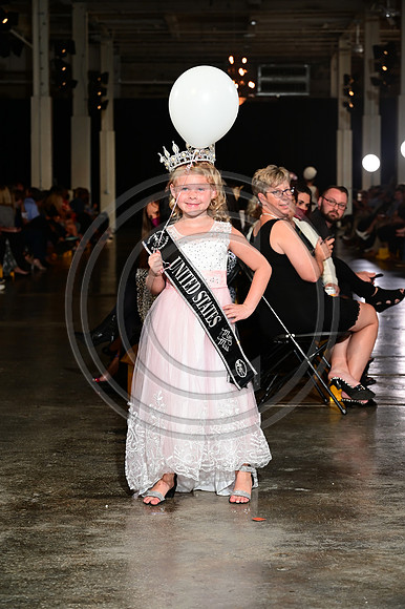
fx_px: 1554
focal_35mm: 92
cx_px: 202
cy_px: 304
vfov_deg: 22.2
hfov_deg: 14.8
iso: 1000
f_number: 6.3
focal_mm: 92
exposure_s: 1/125
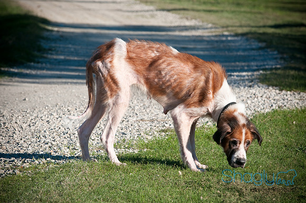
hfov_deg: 6.9
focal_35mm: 300
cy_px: 102
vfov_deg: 4.6
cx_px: 153
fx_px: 2546
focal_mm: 200
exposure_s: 1/320
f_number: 9
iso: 200
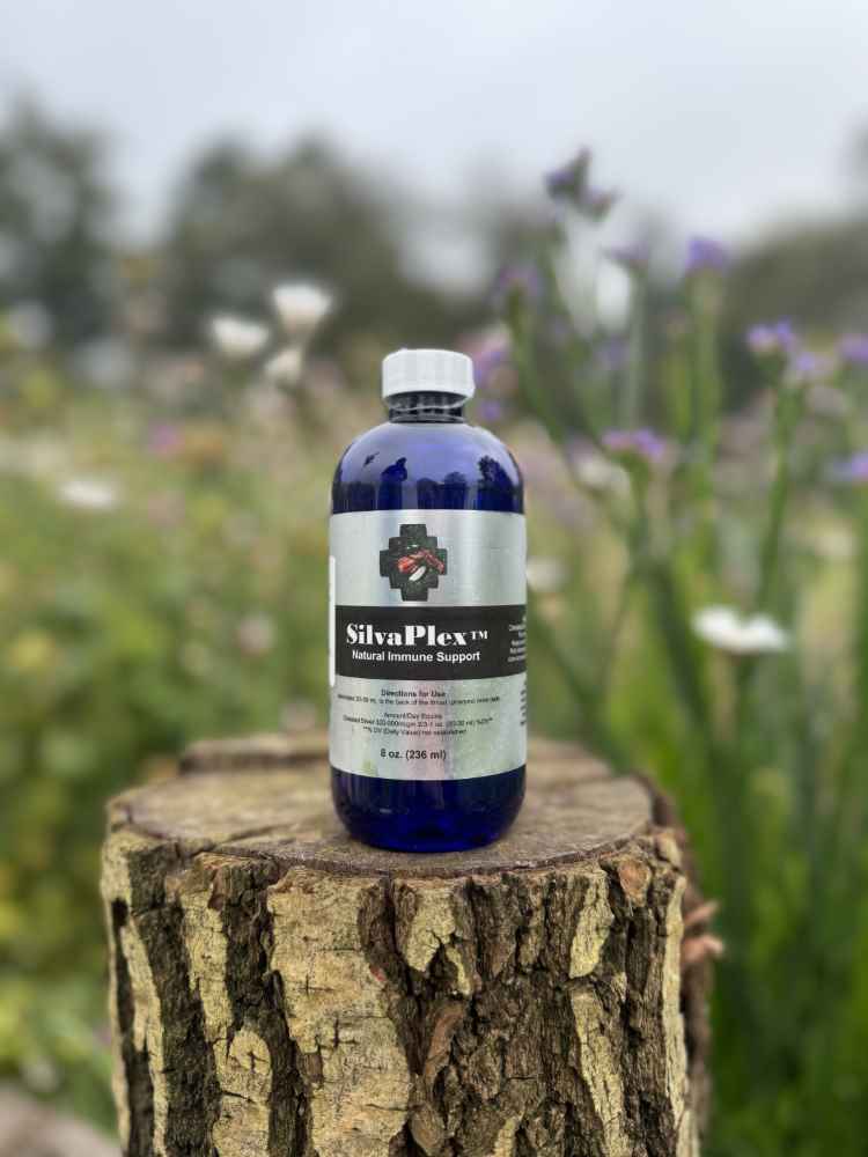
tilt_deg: -5.4
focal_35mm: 24
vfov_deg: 71.6
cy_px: 578
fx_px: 802
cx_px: 434
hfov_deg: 56.8
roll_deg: -0.9
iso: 80
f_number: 1.78
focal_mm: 6.76
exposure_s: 1/842
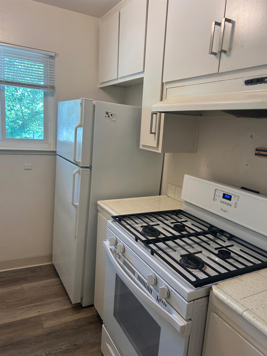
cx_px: 134
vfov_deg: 67.3
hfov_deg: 53.1
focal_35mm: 26
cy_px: 178
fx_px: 267
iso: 200
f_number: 1.5
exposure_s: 1/60
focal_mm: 5.7
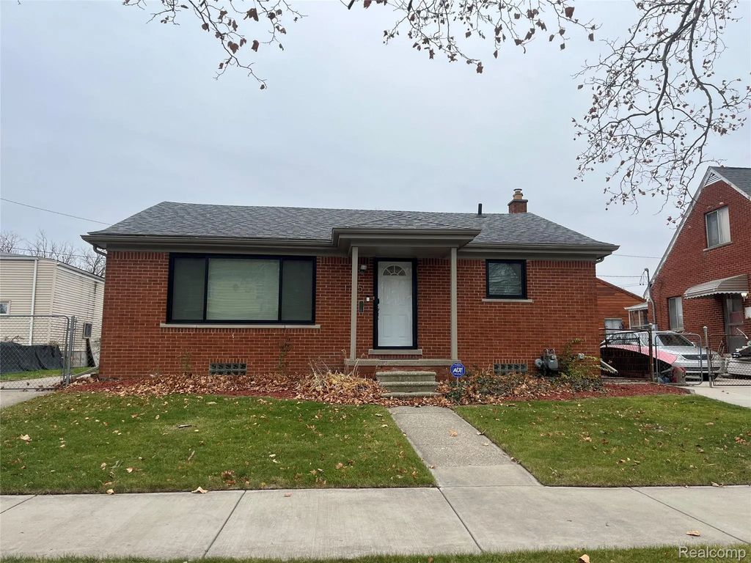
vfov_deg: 53.1
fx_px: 564
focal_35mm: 26
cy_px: 282
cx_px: 376
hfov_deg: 67.3
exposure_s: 1/577
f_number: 1.6
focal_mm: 5.1
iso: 50
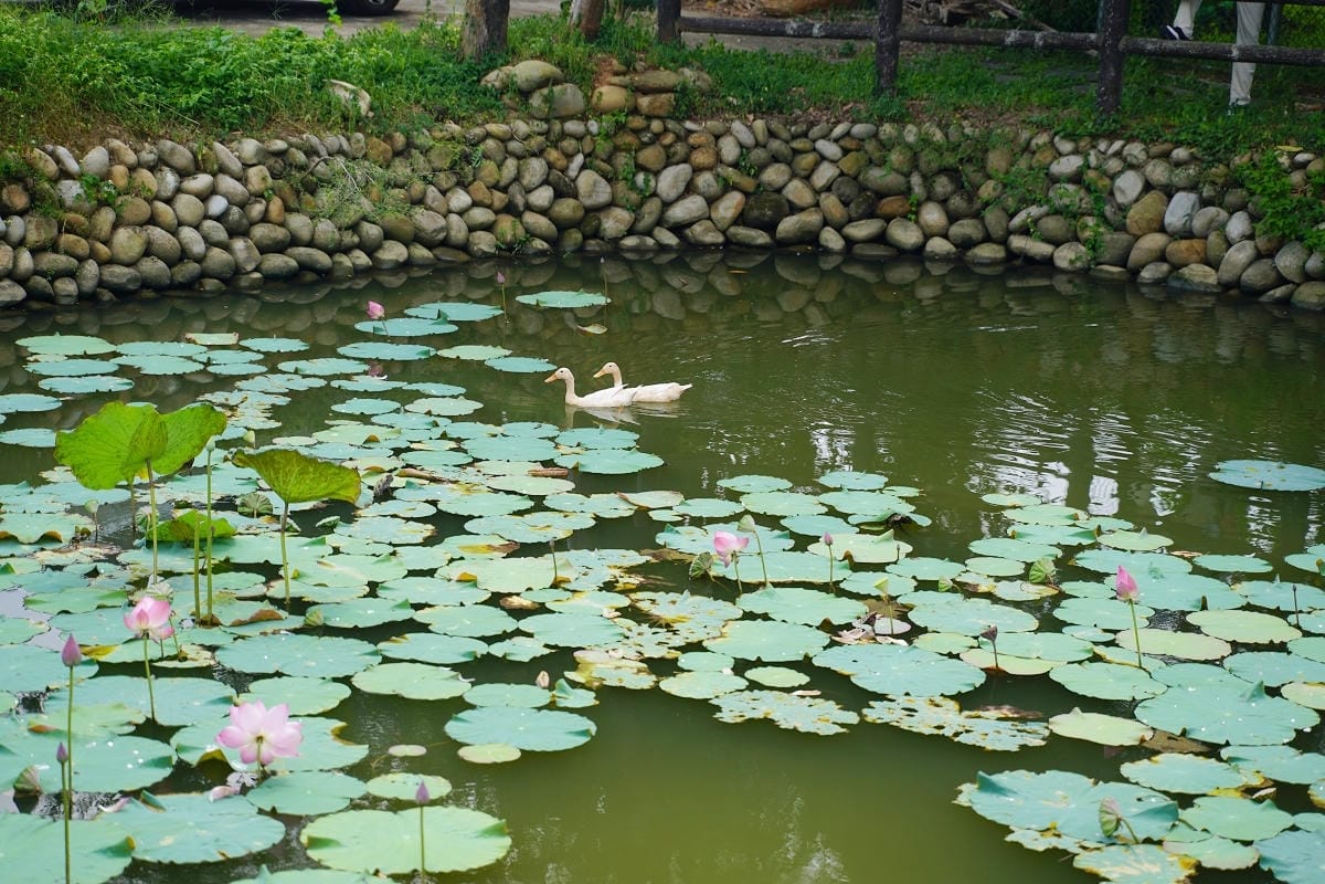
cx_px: 662
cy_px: 442
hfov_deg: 27.0
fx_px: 2760
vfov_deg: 18.2
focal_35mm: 75
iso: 100
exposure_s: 1/160
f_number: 4
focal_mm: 75
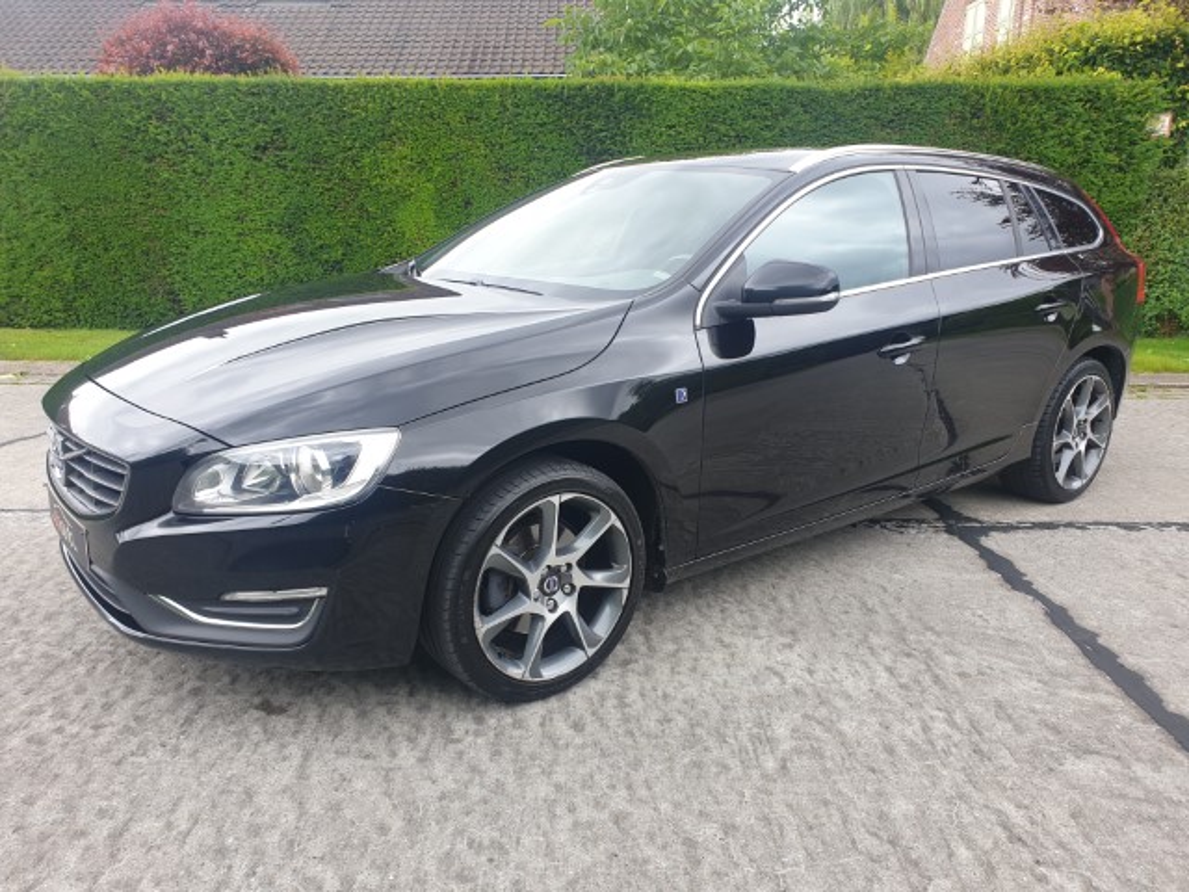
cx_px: 594
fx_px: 893
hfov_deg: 67.3
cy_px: 446
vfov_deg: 53.1
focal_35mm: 26
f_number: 2.4
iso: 50
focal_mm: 4.3
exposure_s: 1/117
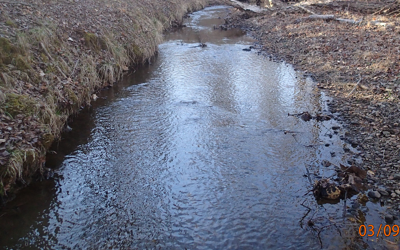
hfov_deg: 55.3
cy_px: 75
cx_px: 209
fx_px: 382
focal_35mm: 35
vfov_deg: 35.8
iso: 320
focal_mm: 4.5
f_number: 2
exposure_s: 1/500
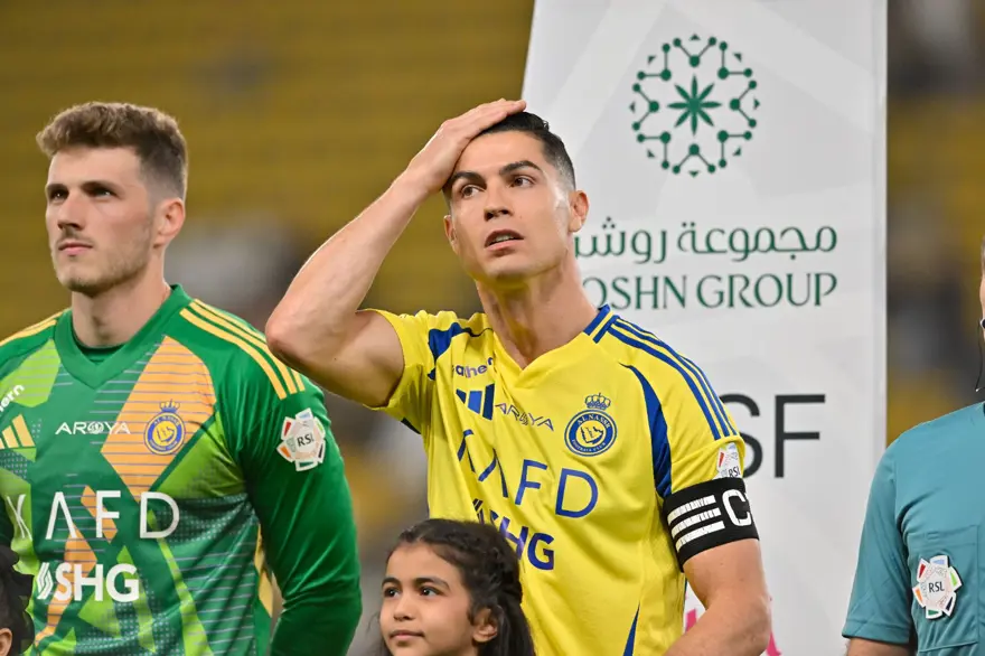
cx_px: 492
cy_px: 328
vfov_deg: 3.4
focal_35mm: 400
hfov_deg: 5.2
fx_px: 10940
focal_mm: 400
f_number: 4
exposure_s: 1/2500
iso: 2000
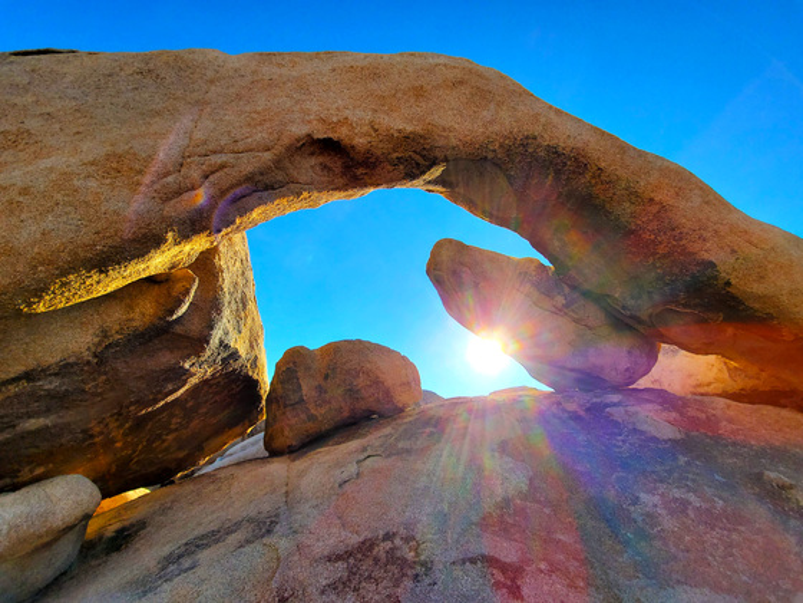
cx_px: 402
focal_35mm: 13
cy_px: 302
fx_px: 302
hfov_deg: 106.2
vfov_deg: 89.9
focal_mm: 1.8
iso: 50
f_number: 2.2
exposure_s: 1/1027
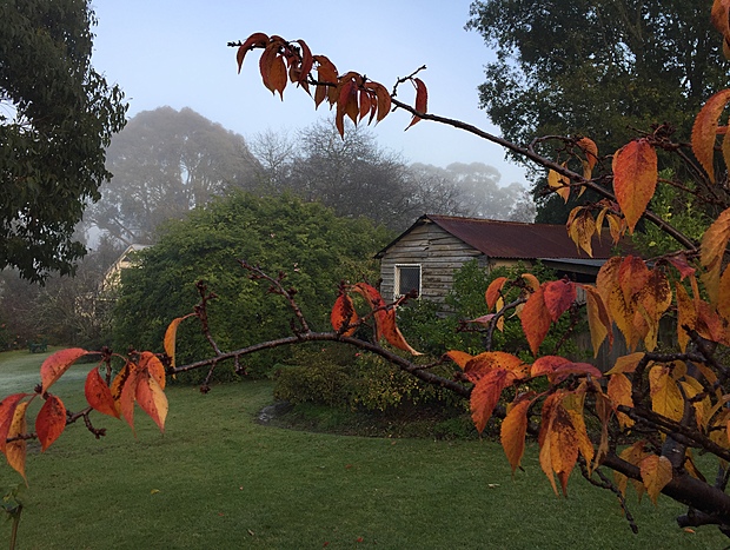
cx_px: 365
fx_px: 613
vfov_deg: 48.3
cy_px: 275
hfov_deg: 61.6
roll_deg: -1.3
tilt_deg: +1.0
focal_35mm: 29
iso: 32
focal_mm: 4.15
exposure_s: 1/304
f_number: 2.2
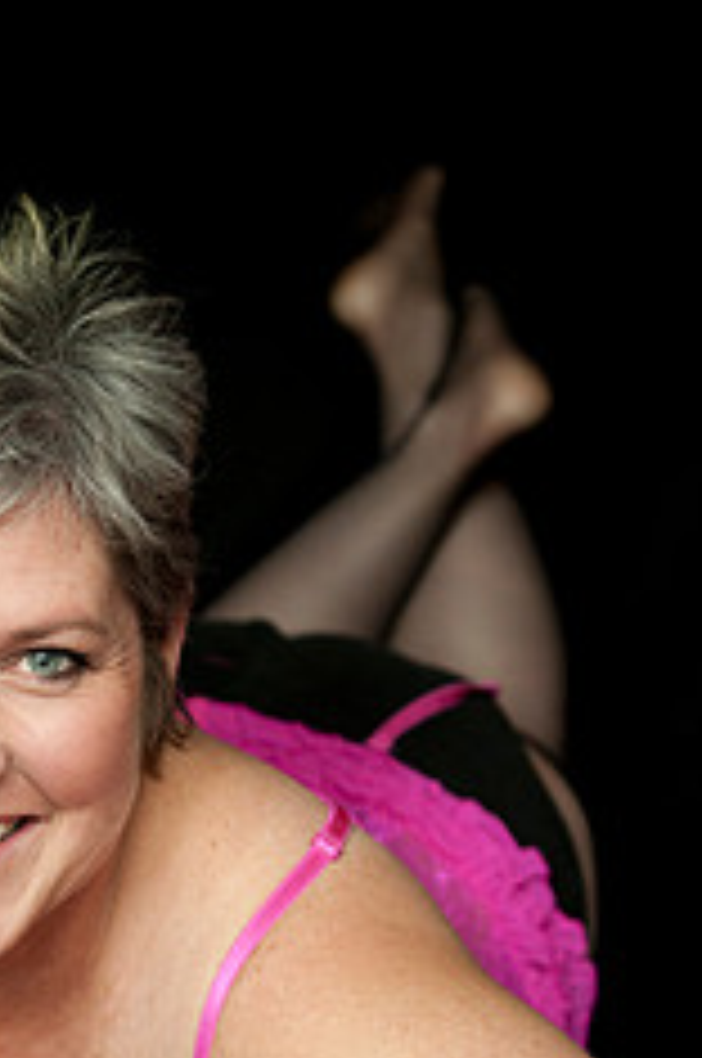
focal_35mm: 92
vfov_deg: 21.9
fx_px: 2699
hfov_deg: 14.6
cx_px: 38
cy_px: 810
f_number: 4
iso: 1000
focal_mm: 48
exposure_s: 1/60
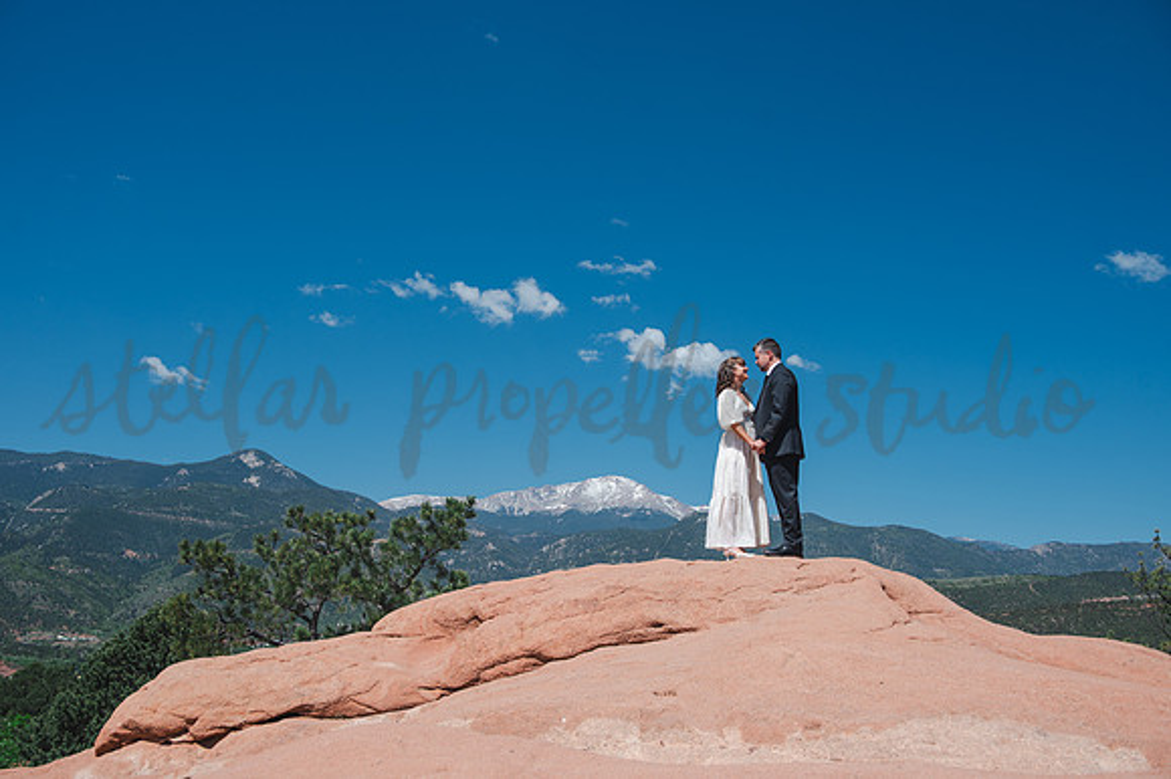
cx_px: 586
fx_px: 1073
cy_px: 390
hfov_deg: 57.3
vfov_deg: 39.9
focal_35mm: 33
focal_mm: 33
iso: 100
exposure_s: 1/1600
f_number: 4.8
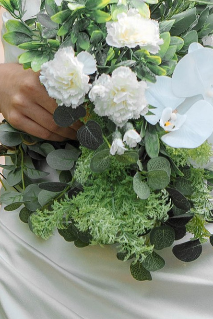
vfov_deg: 4.1
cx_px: 318
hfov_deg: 2.8
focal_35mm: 490
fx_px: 4348
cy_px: -389
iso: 100
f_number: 2
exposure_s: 1/1600
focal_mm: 85
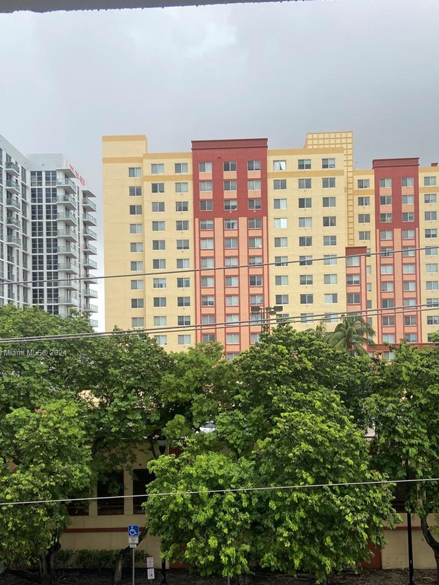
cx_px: 232
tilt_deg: +2.2
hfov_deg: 42.9
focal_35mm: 33
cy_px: 353
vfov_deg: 54.9
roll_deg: +1.0
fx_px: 558
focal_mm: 4.25
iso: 32
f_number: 1.8
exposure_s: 1/565
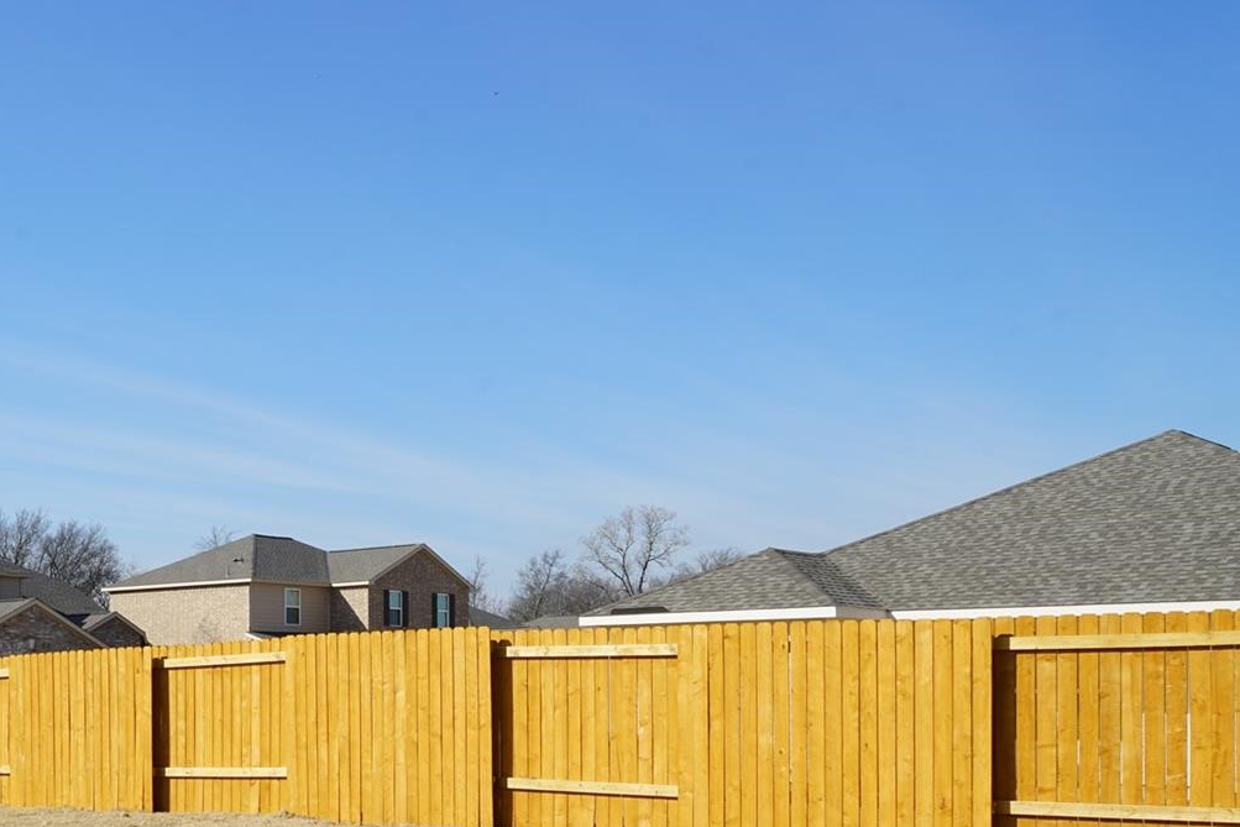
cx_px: 331
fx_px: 1688
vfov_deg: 27.0
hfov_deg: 39.4
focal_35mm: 49
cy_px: 656
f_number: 14
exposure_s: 1/100
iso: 100
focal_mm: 24
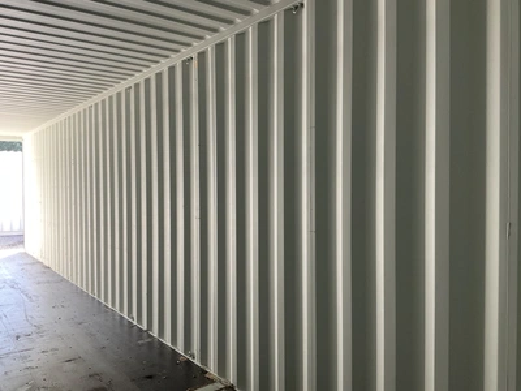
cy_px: 196
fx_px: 436
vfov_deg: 48.2
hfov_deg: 61.7
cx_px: 260
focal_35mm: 29
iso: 64
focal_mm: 3
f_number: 1.8
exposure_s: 1/70
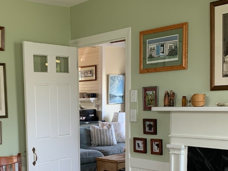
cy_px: 155
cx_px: 58
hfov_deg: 33.1
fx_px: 376
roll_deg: +0.4
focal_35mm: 57
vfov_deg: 24.9
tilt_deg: -8.2
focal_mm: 4.25
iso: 100
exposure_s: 1/79
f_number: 1.8
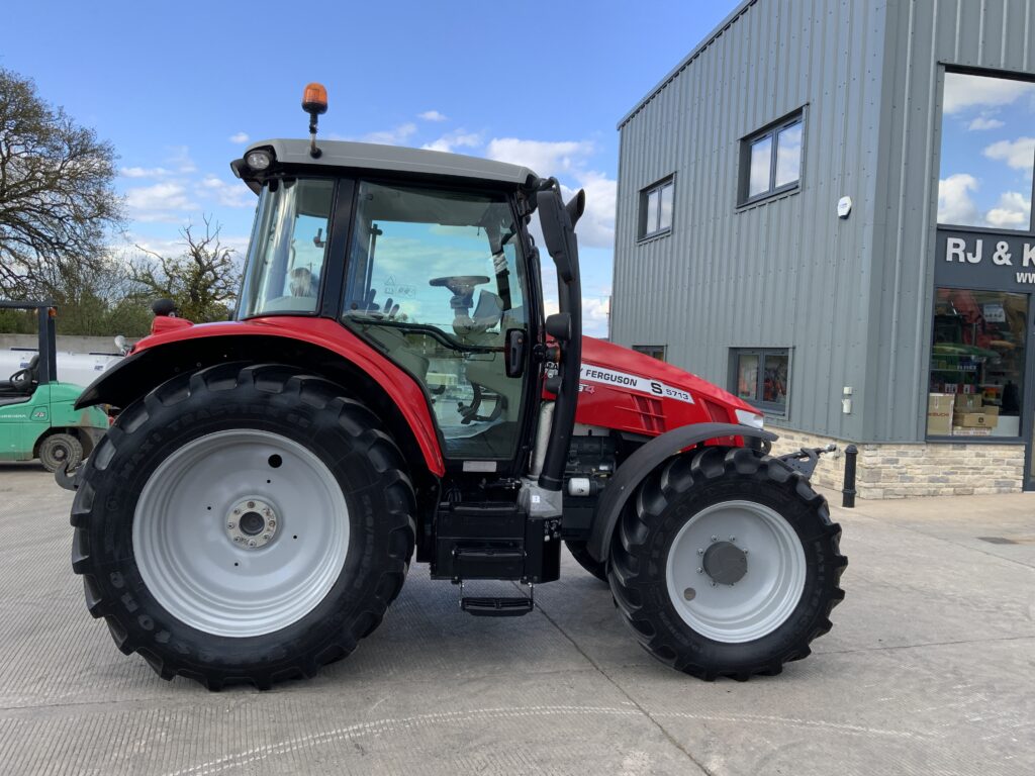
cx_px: 518
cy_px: 388
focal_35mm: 29
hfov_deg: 61.7
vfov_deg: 48.2
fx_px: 867
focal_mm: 3
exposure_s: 1/593
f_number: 1.8
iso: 16
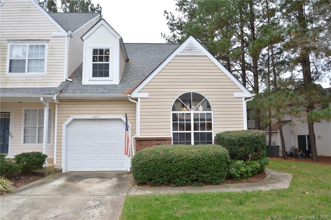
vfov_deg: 53.1
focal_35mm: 24
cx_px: 166
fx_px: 220
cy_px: 110
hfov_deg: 73.8
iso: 320
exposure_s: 1/160
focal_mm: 16
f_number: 6.3
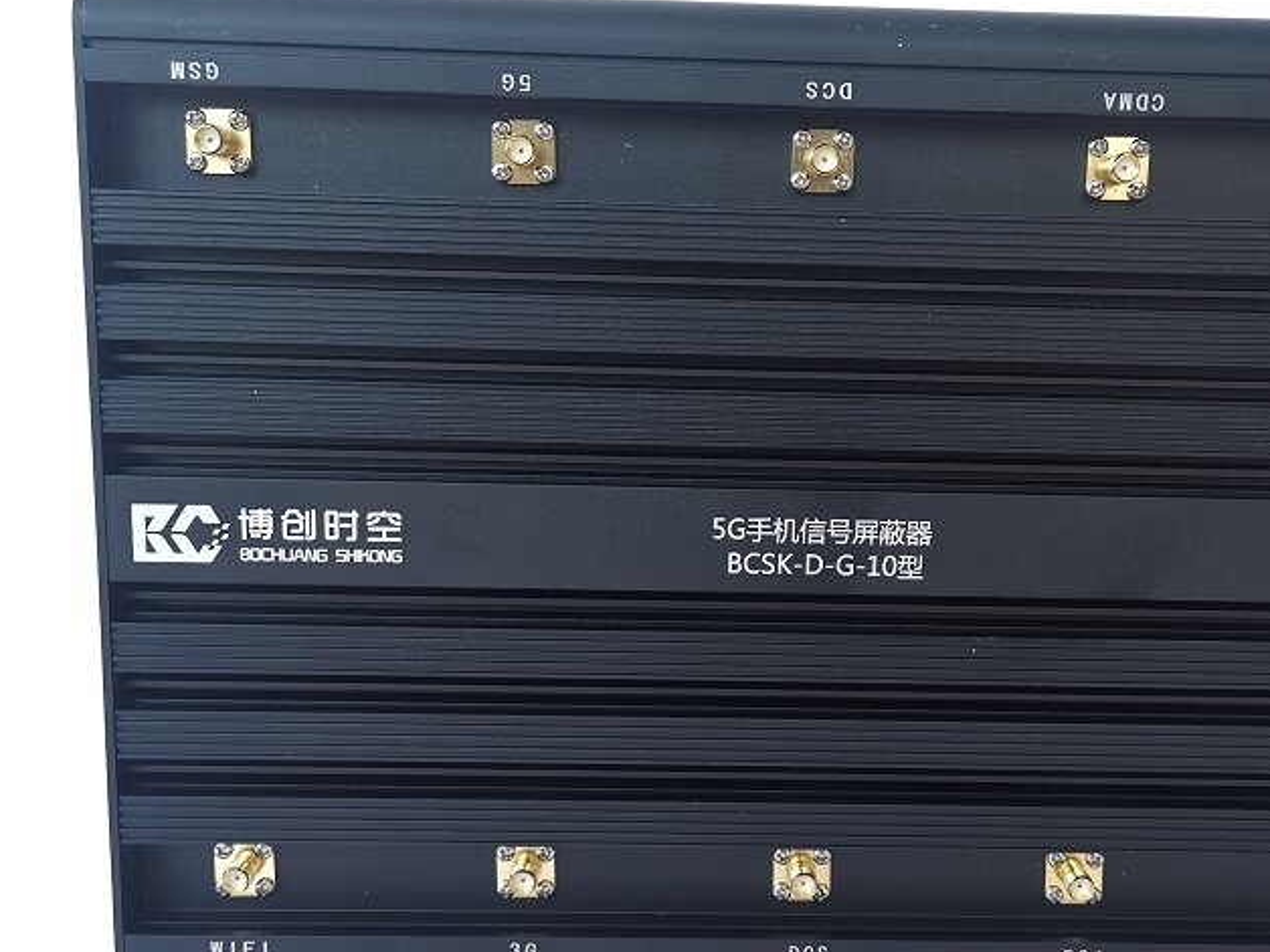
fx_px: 1578
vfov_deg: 33.6
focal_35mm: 43
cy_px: 534
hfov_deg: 43.6
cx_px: 758
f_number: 1.8
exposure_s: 1/100
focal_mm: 4.75
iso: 125
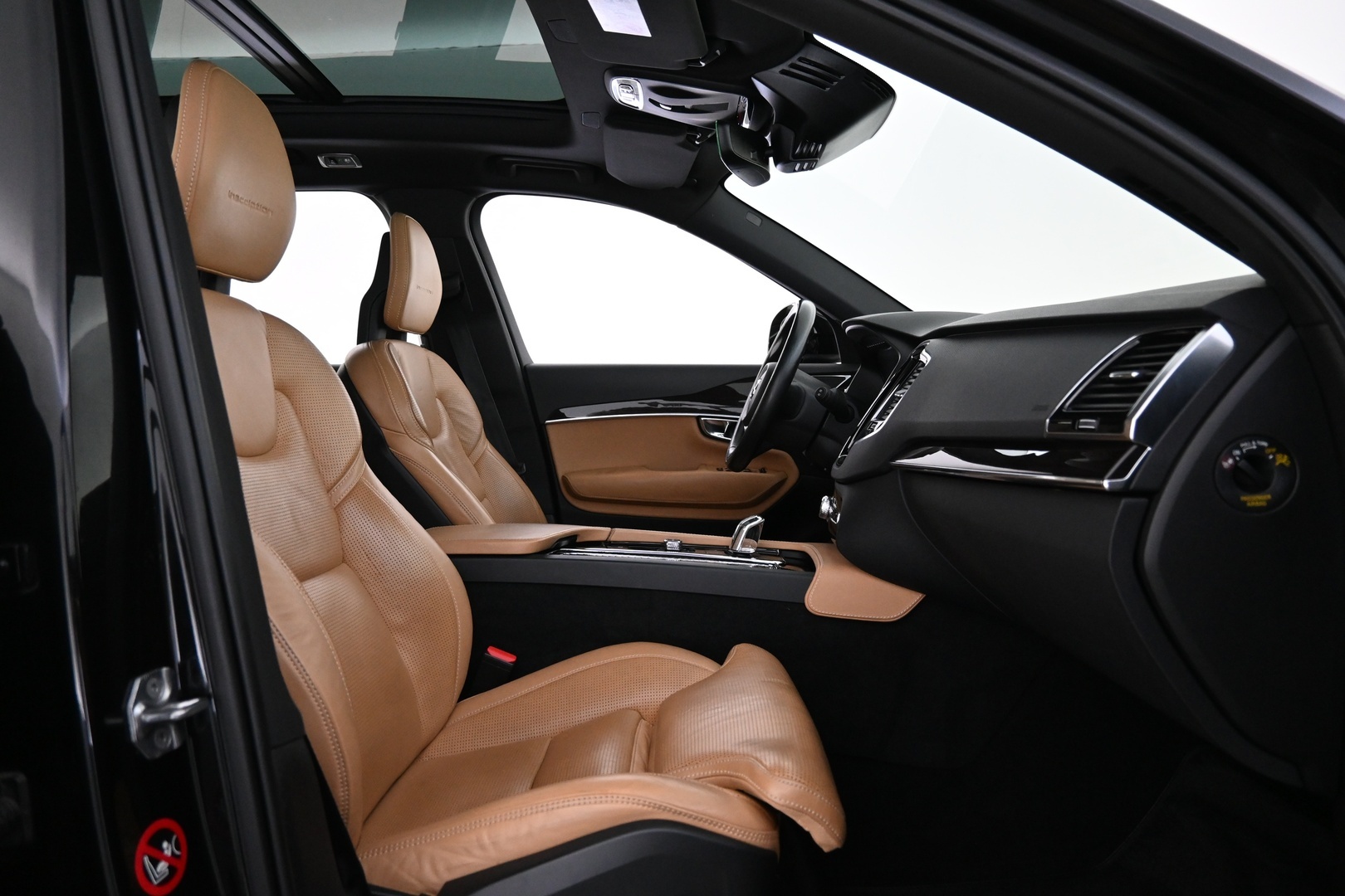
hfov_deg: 73.7
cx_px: 672
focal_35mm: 24
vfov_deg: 53.1
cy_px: 448
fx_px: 897
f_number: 3.5
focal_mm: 16
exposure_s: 1/25
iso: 2200
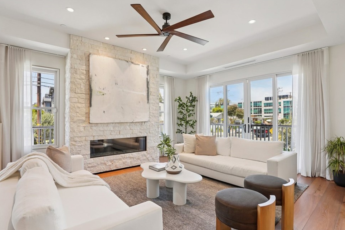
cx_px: 176
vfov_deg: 70.4
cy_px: 120
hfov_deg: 93.3
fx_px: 163
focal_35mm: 17
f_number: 8
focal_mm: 16
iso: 400
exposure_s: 1/40
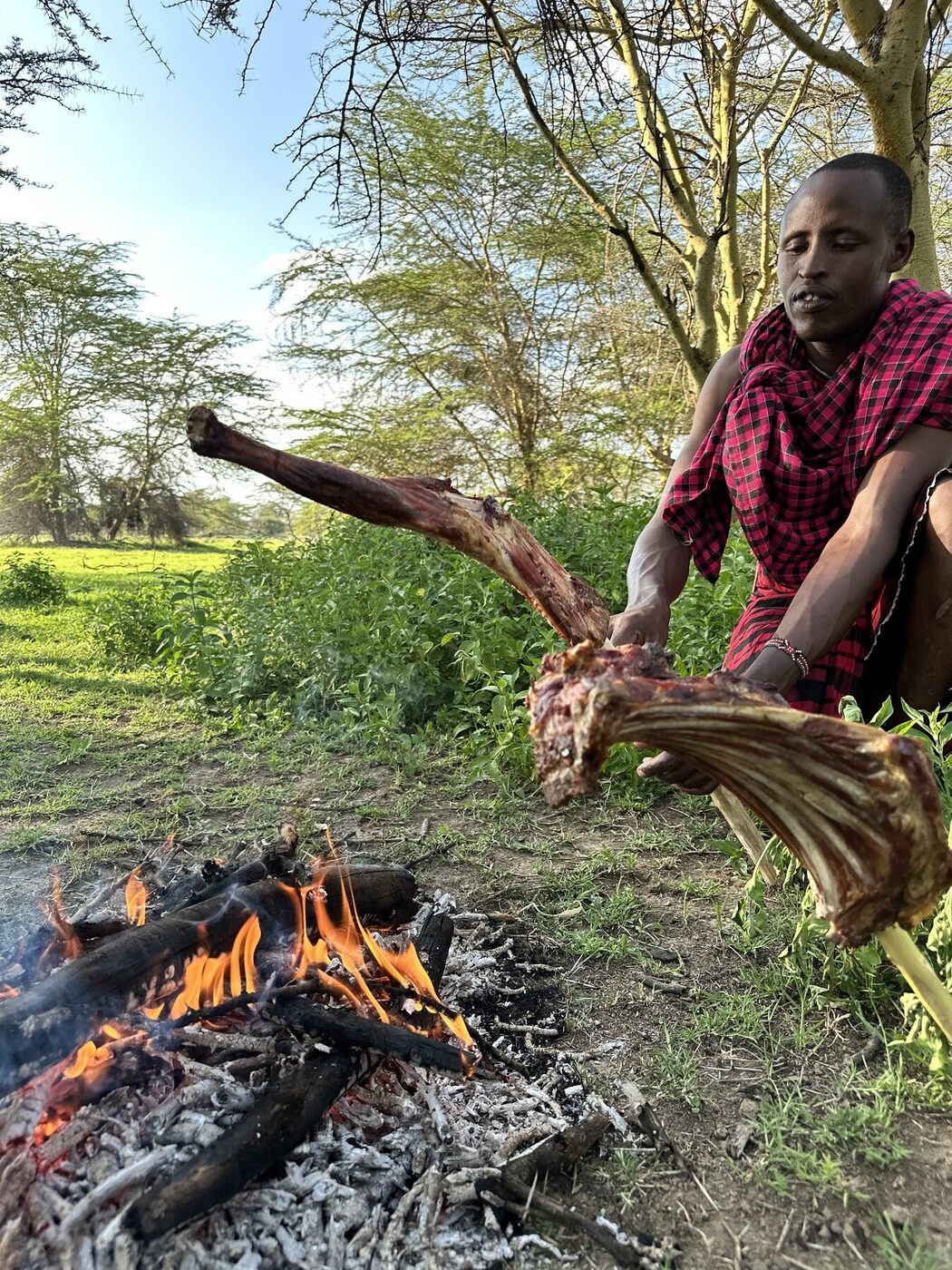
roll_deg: -0.9
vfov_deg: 71.6
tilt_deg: -5.6
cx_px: 476
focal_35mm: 24
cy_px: 635
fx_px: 880
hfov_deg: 56.8
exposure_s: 1/496
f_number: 1.78
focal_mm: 6.86
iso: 80
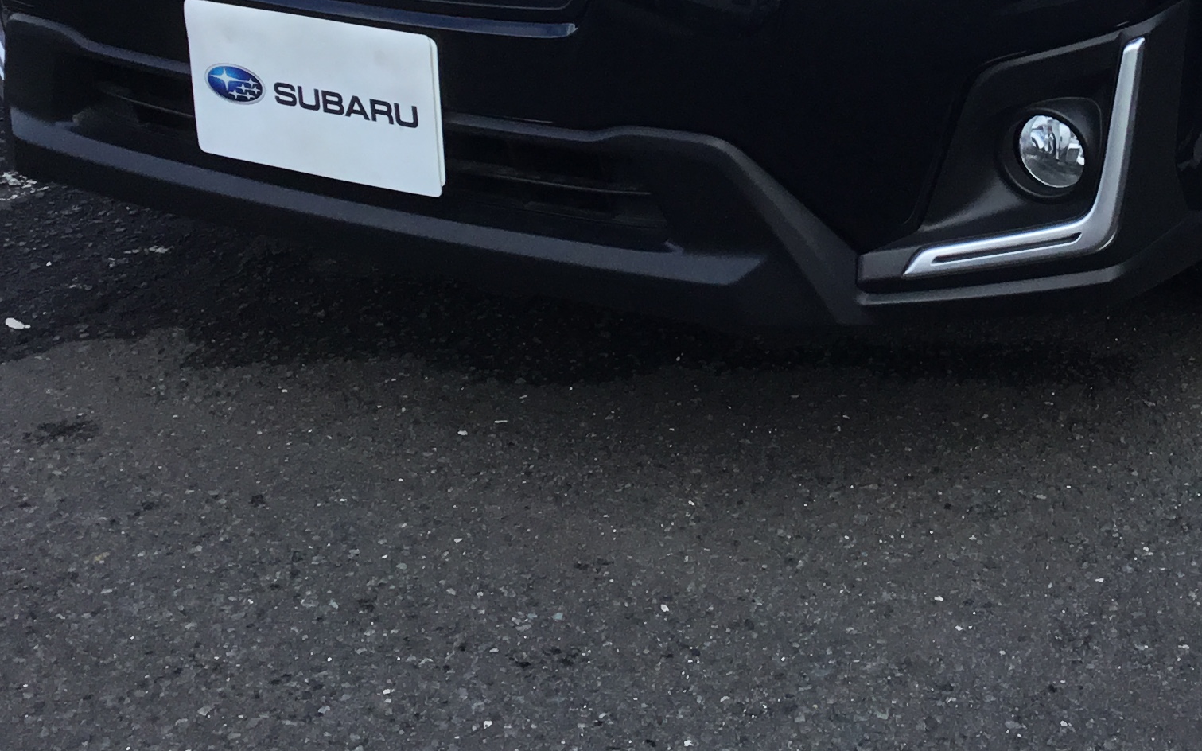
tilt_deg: -10.5
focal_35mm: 71
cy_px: -165
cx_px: 1056
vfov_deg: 17.4
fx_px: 2326
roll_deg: +0.2
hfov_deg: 28.0
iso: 25
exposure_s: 1/500
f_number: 2.4
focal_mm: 3.3
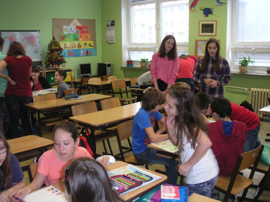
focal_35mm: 38
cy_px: 101
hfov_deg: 49.0
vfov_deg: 37.7
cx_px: 135
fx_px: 296
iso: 160
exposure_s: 1/45
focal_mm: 6
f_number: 2.8
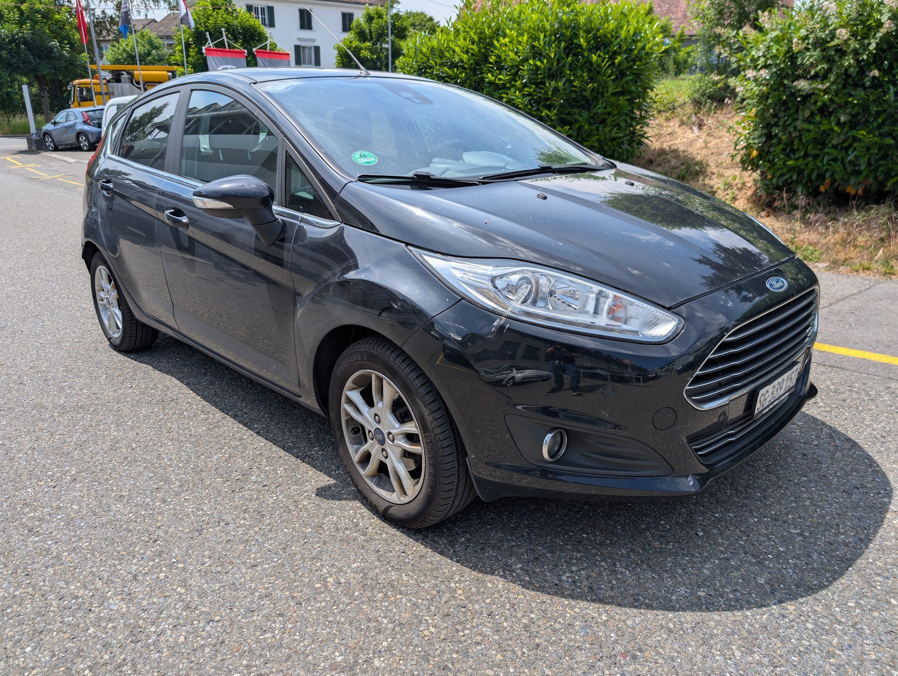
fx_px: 623
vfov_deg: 56.9
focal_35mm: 24
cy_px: 338
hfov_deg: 71.5
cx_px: 449
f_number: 1.68
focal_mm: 6.9
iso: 19
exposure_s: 1/1085
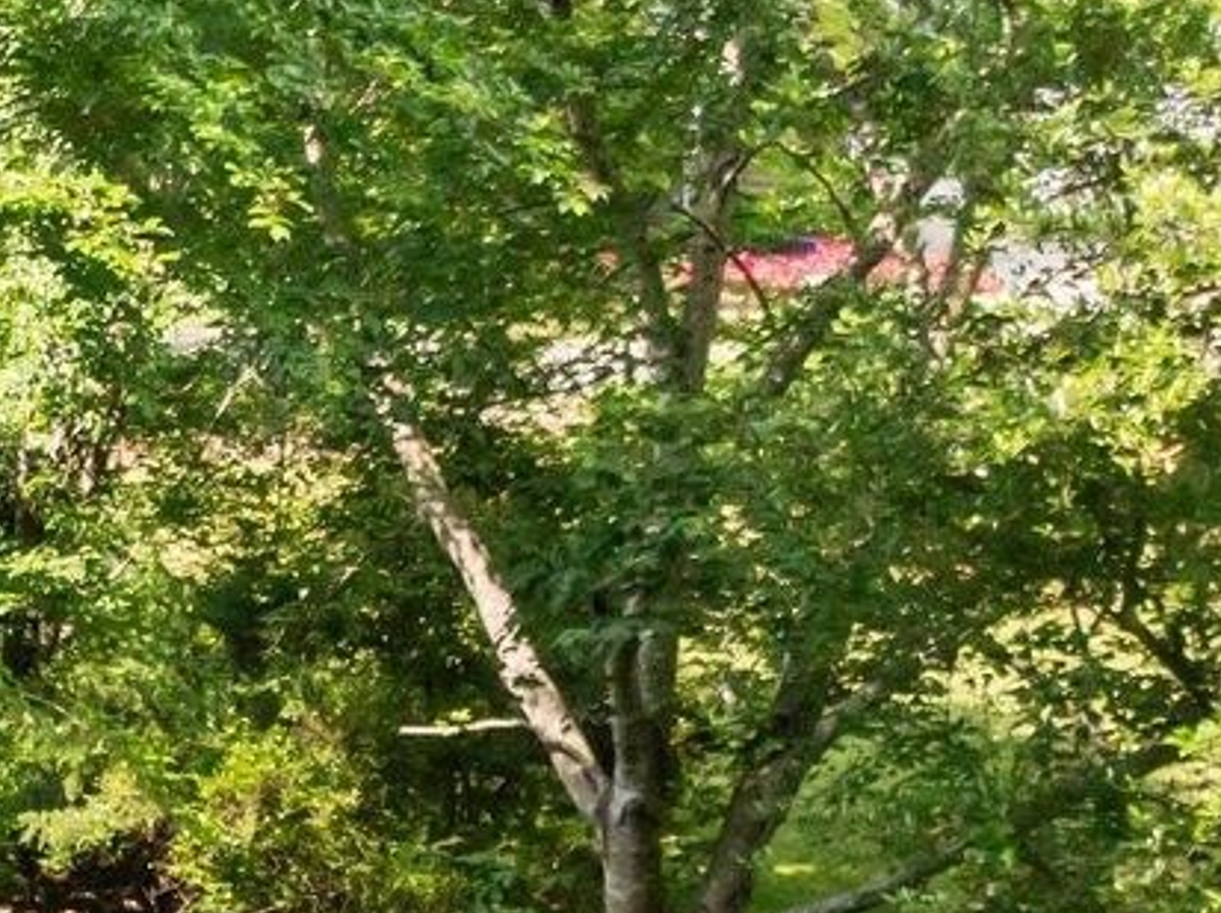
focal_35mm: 119
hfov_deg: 13.6
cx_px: -1375
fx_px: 4194
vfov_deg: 11.7
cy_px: 1488
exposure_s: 1/1250
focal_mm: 12.29
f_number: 2.8
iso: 320
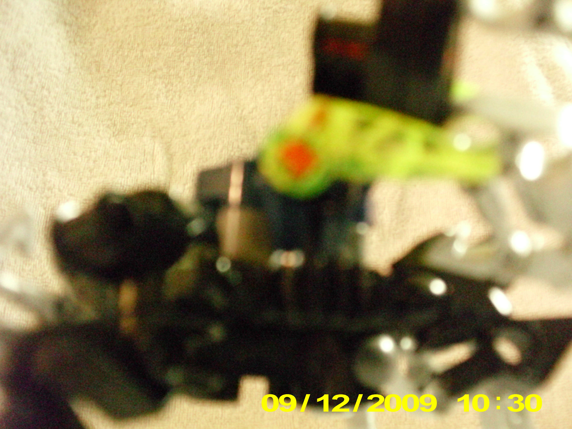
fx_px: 628
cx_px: 286
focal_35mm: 38
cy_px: 214
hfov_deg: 49.0
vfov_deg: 37.7
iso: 1600
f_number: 3.1
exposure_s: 1/8
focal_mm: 6.3
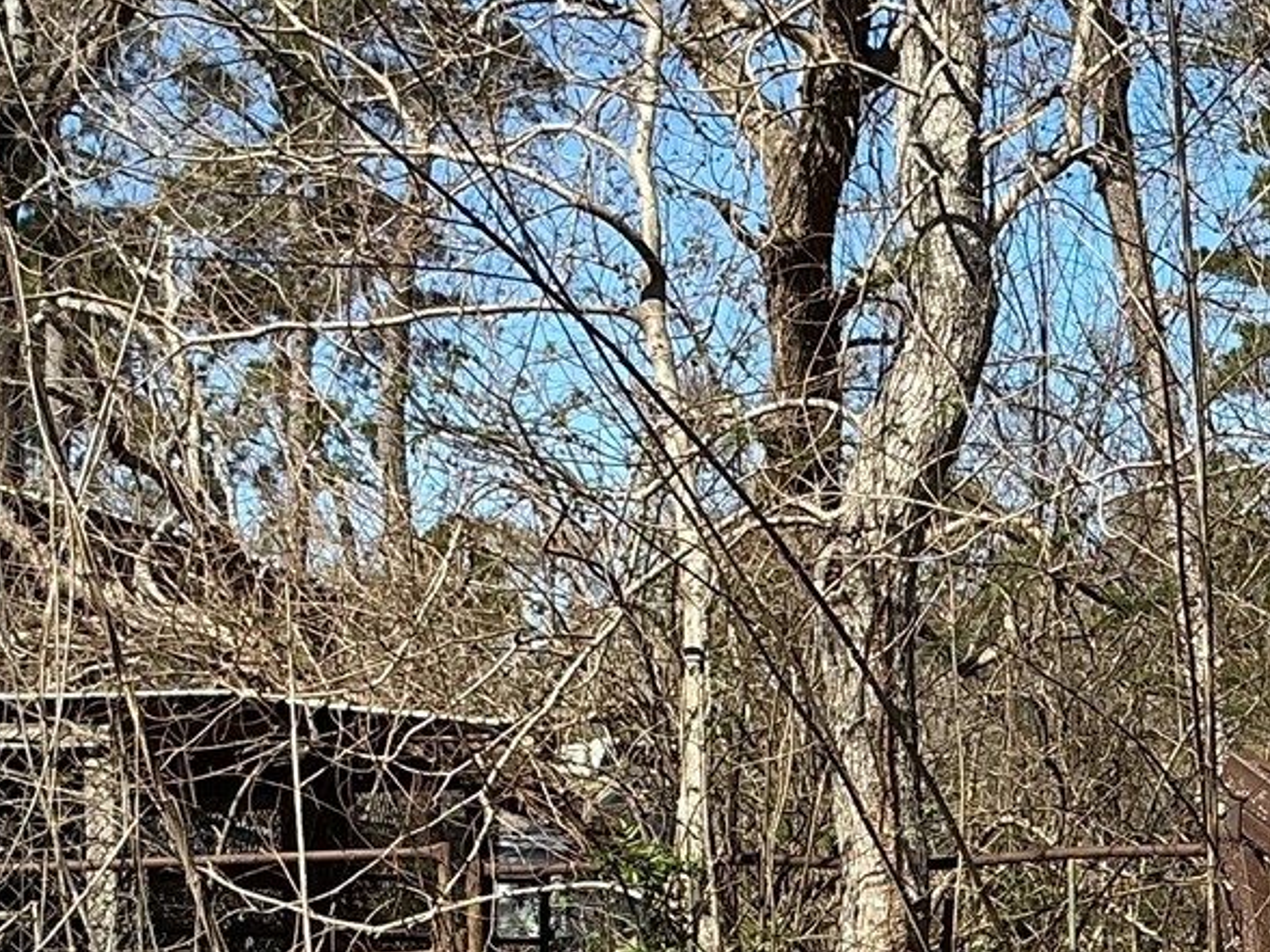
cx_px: 1527
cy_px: 920
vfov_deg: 14.4
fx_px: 3706
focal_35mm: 101
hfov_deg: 18.4
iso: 25
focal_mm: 3
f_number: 1.8
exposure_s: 1/1451
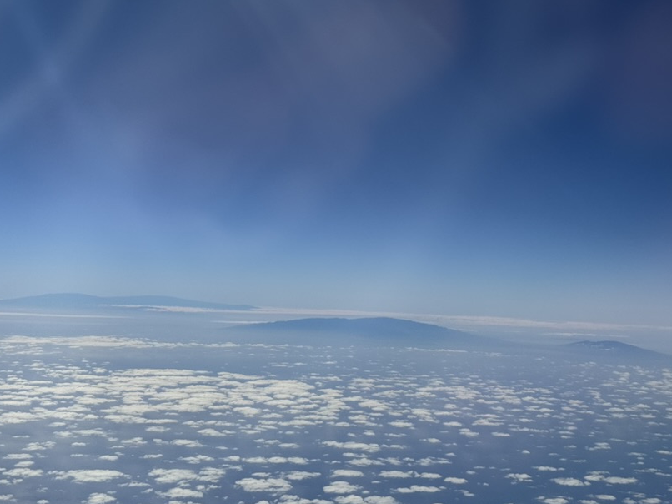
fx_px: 1184
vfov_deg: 24.0
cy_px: 292
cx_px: 364
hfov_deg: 31.7
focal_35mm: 61
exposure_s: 1/15385
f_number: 1.78
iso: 80
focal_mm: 6.86
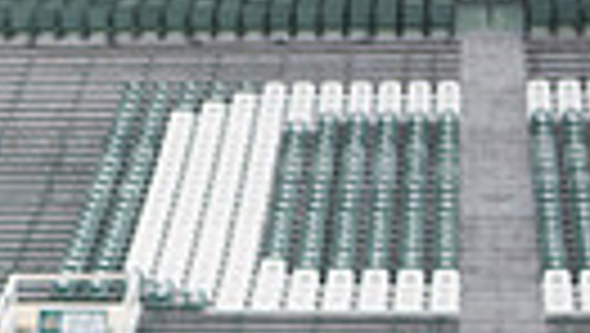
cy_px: 754
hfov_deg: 9.0
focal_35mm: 232
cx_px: -320
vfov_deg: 5.1
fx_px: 3633
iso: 400
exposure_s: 1/400
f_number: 2.8
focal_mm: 50
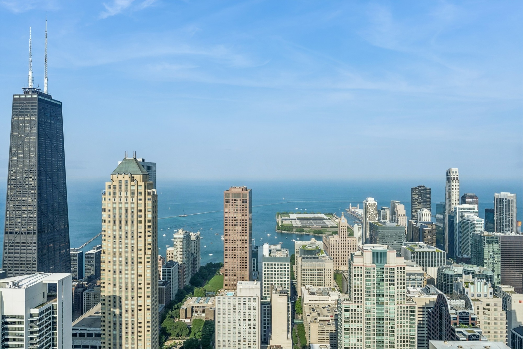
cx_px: 262
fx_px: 349
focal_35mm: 24
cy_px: 174
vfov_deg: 53.1
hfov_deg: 73.7
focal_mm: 16
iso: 320
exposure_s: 1/640
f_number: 8
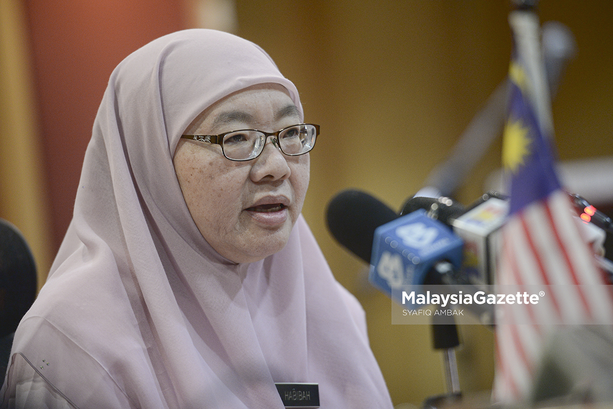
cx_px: 306
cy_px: 204
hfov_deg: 10.3
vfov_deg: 6.9
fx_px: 3406
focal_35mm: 200
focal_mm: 200
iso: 1600
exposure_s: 1/160
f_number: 3.2
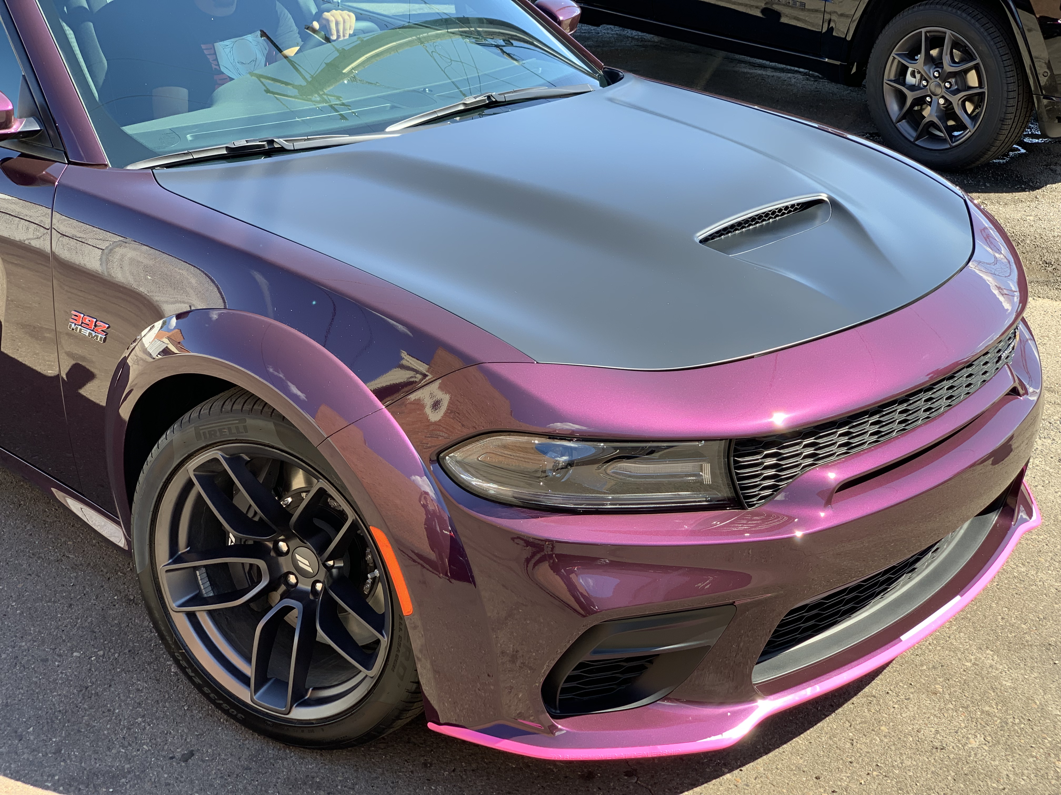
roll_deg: -1.8
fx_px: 1594
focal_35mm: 52
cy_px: 398
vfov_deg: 28.0
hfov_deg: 36.8
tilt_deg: -22.2
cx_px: 530
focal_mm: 6
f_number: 2.4
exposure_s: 1/122
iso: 16
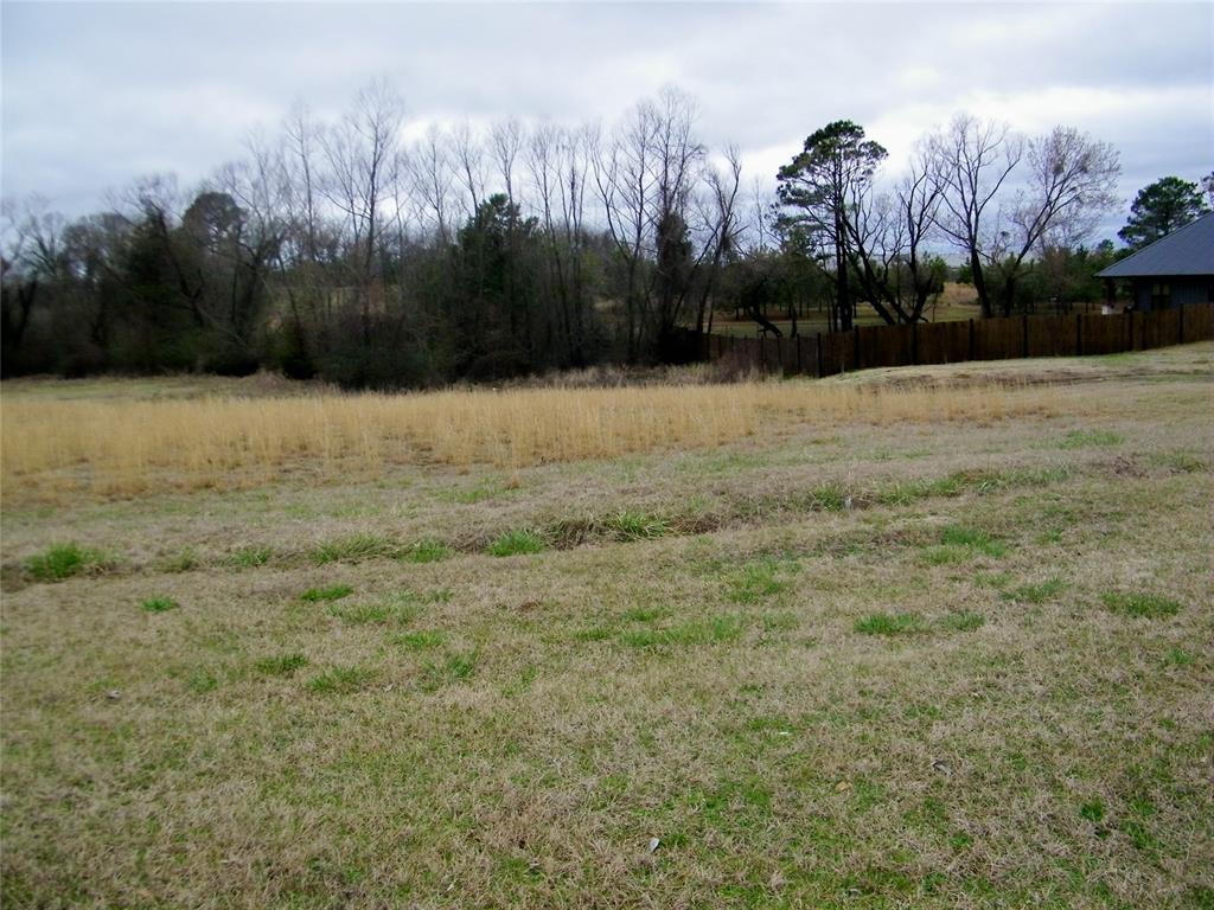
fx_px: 982
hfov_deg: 63.4
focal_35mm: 28
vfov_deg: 49.7
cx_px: 607
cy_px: 455
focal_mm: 5
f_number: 7
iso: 100
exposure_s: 1/160
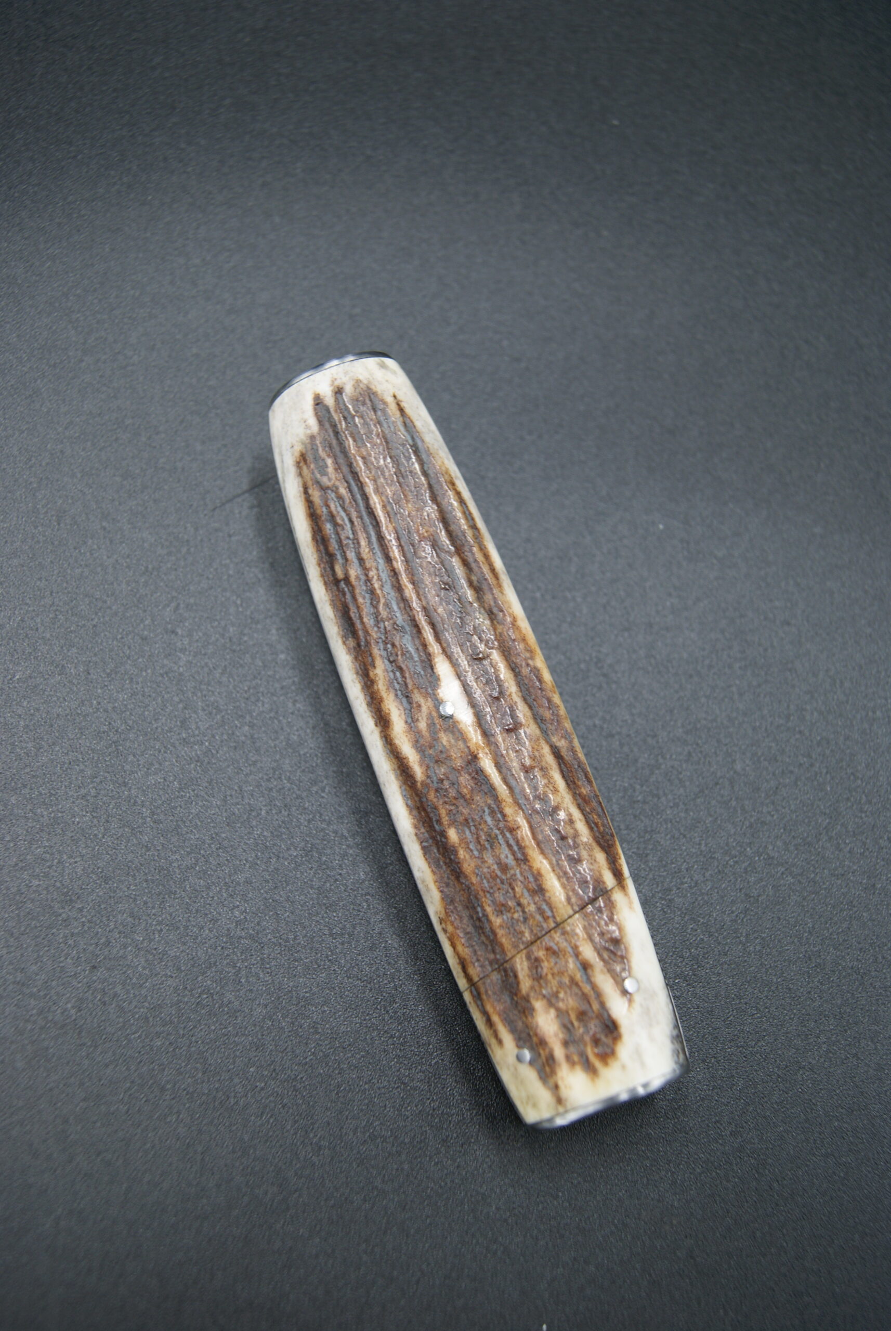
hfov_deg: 37.0
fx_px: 1332
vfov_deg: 53.1
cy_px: 666
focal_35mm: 36
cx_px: 446
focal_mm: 24
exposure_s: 1/40
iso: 100
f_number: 4.5
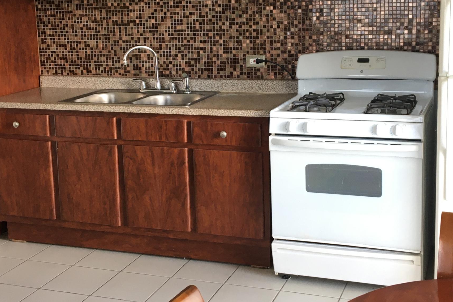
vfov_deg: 25.5
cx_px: 240
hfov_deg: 37.5
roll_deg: +1.5
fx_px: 667
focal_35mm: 53
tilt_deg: -9.3
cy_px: 123
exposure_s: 1/30
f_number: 2.2
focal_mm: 4.15
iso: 50
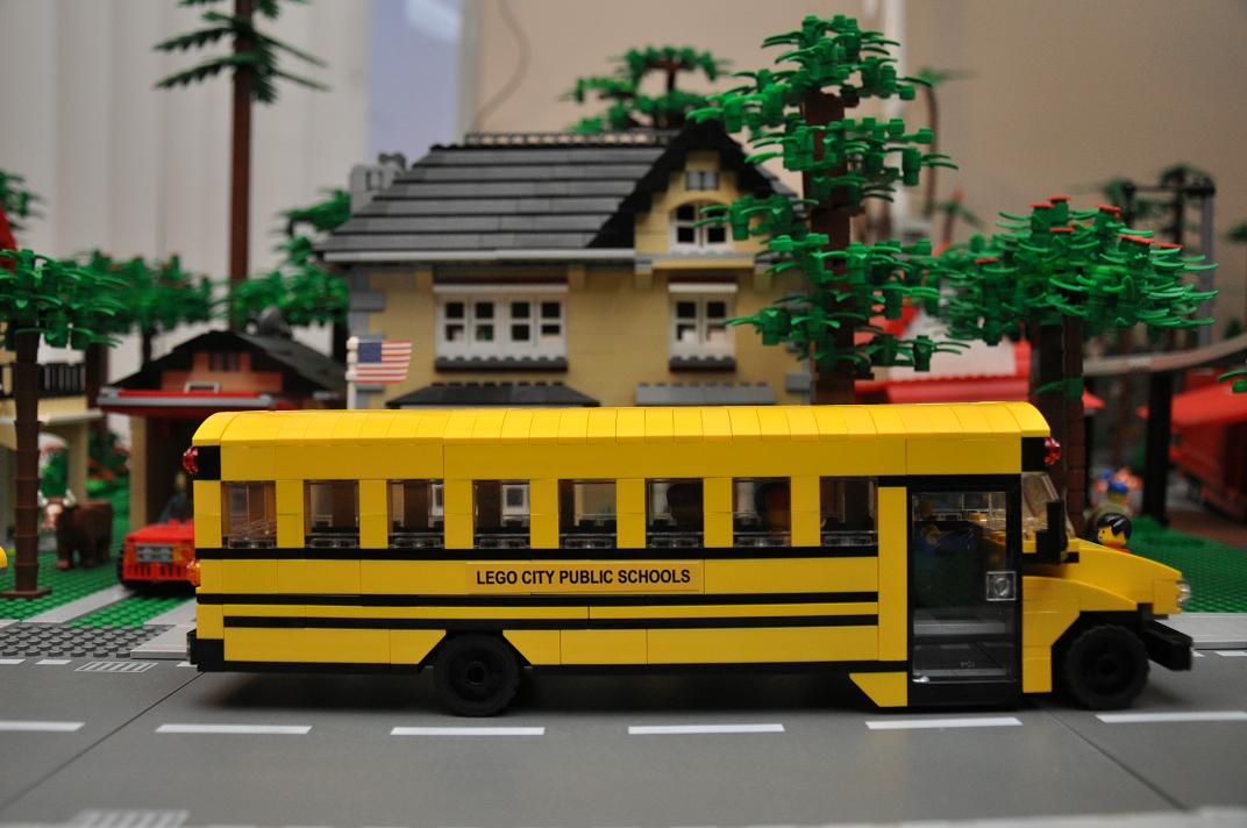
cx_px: 624
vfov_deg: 39.9
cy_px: 414
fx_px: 1142
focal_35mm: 33
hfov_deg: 57.3
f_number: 4
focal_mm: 22
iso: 800
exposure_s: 1/60
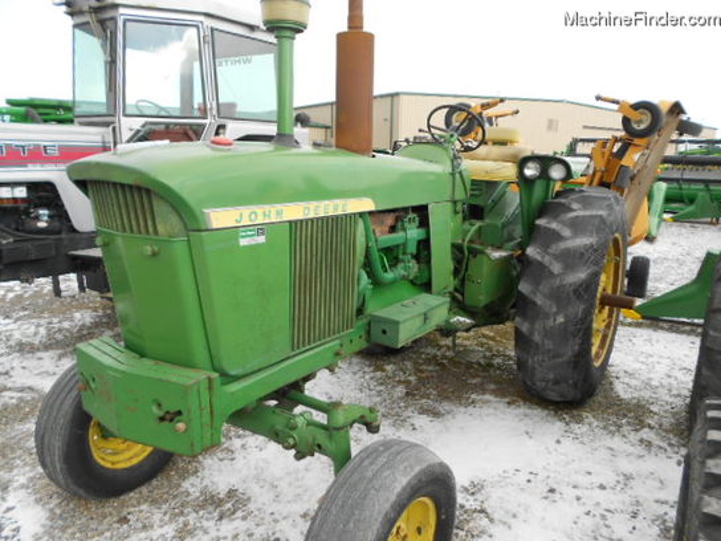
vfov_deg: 53.1
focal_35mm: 26
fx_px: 542
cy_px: 270
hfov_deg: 67.3
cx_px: 360
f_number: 3.2
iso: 80
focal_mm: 4.6
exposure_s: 1/200
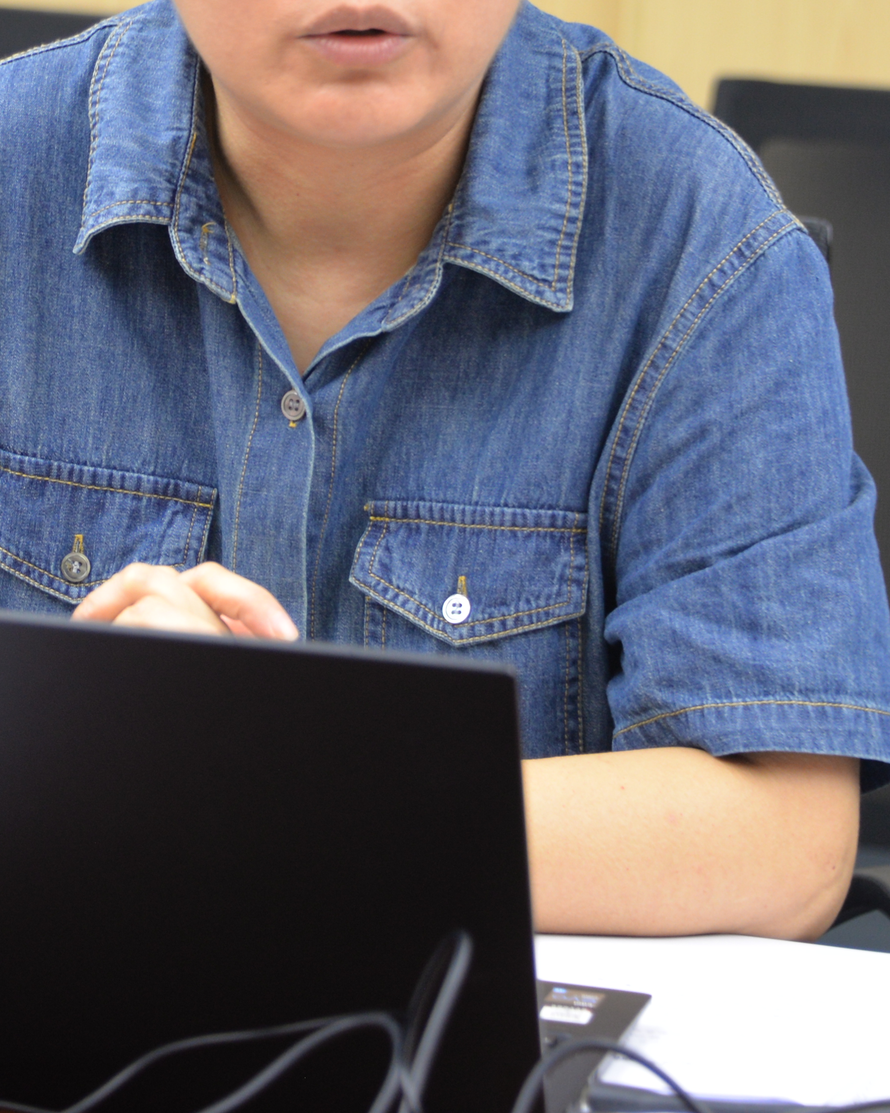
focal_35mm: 230
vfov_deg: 8.4
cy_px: 161
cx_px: 85
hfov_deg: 6.7
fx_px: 7573
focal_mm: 92
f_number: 5.3
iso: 800
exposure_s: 1/40
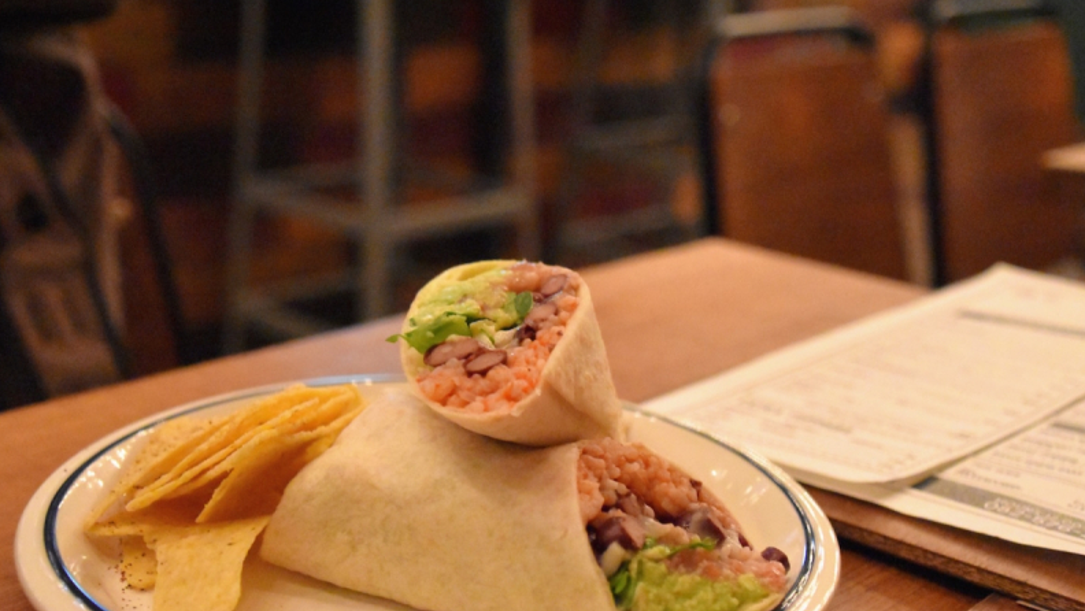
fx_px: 1598
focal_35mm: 56
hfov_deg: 37.5
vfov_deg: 21.6
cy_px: 343
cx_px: 538
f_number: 4.2
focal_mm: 35
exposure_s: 1/60
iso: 8000
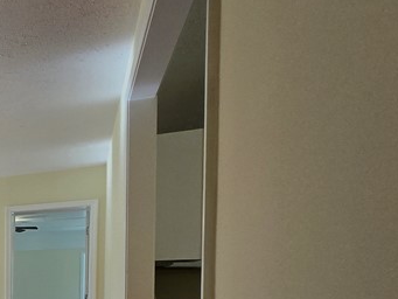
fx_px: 449
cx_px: -176
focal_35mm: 39
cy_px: 306
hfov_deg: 30.6
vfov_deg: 33.4
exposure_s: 1/60
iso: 40
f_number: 2.2
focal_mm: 1.7
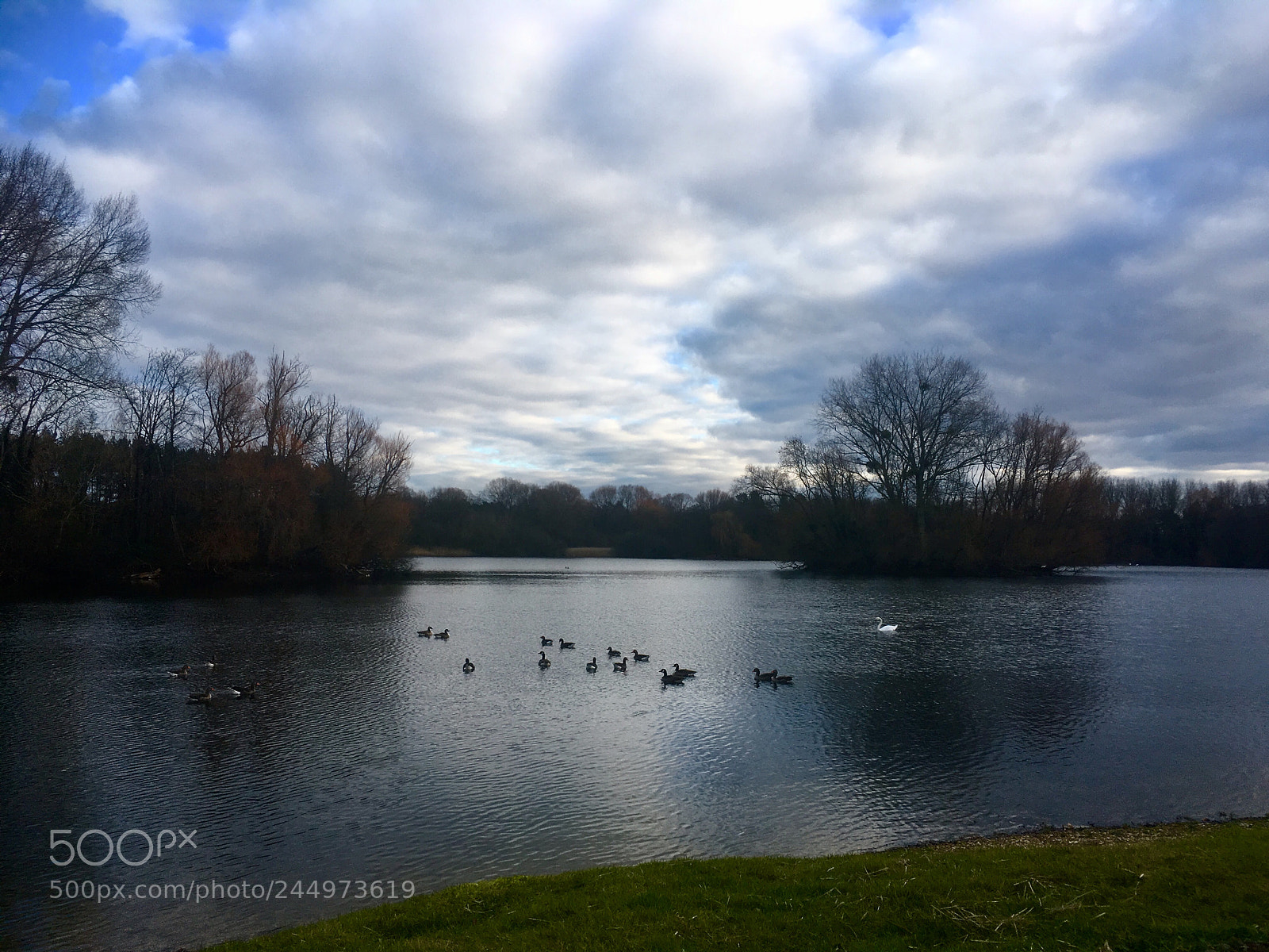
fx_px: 1063
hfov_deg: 61.7
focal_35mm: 29
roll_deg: -0.6
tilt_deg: +6.2
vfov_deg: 48.2
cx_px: 634
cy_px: 476
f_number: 2.2
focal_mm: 4.15
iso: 25
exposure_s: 1/422
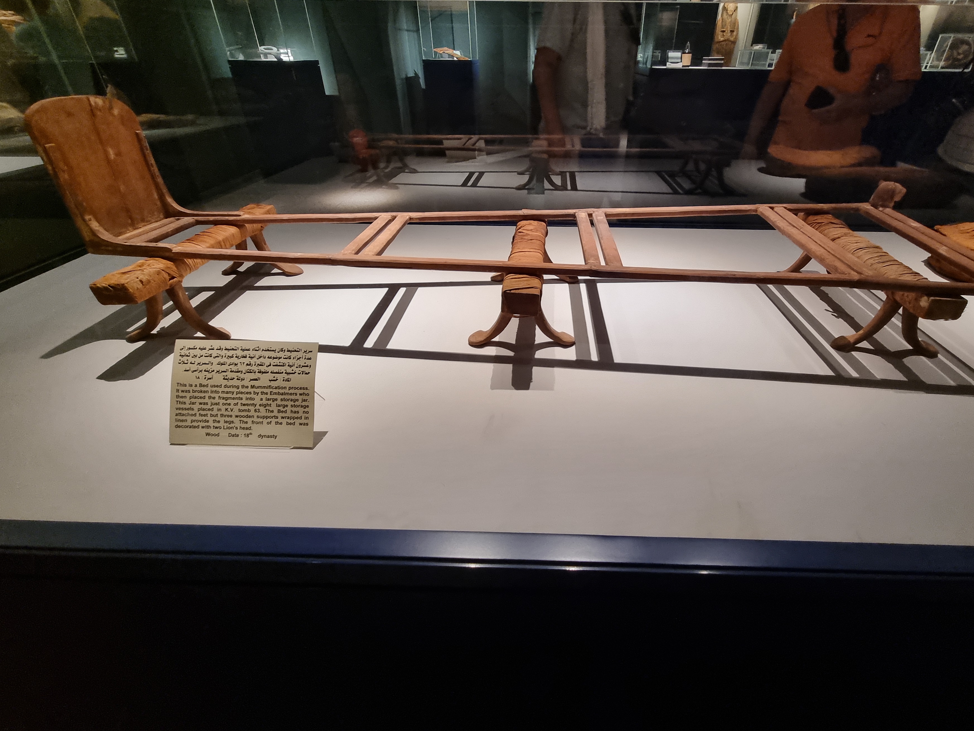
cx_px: 531
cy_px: 358
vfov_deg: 81.7
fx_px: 422
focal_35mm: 15
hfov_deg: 97.9
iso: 320
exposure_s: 1/50
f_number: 2.2
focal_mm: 2.2
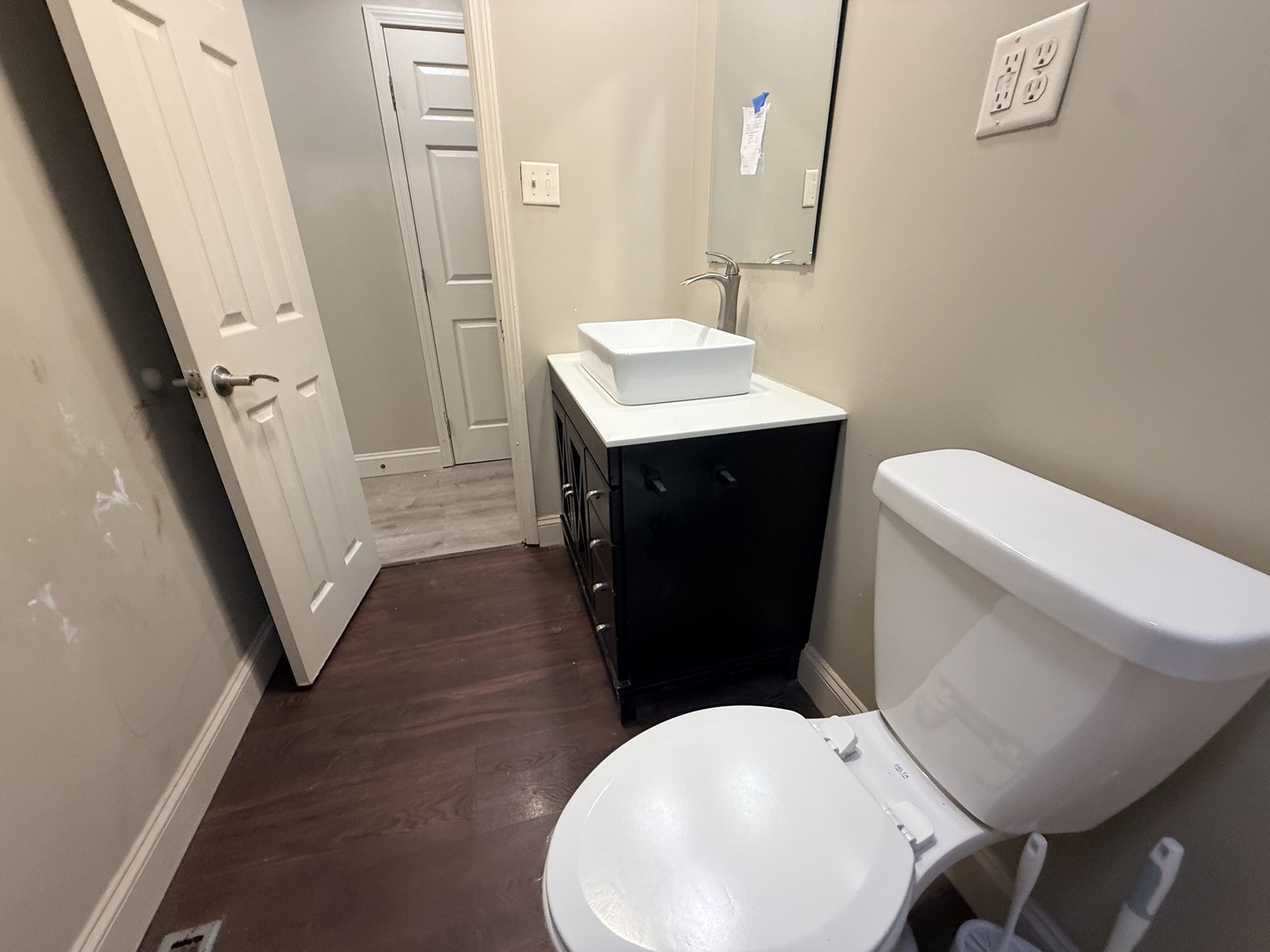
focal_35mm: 14
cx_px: 635
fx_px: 514
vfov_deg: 85.7
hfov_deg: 102.1
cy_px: 476
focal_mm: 2.22
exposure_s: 1/120
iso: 250
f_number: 2.2
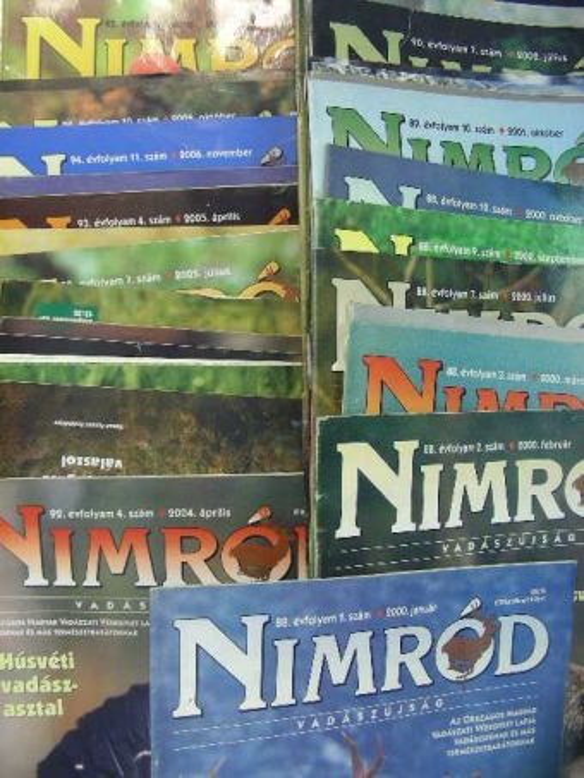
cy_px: 389
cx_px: 292
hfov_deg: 37.7
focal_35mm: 38
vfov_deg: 49.0
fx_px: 854
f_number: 3.5
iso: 200
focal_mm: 6.3
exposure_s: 1/25
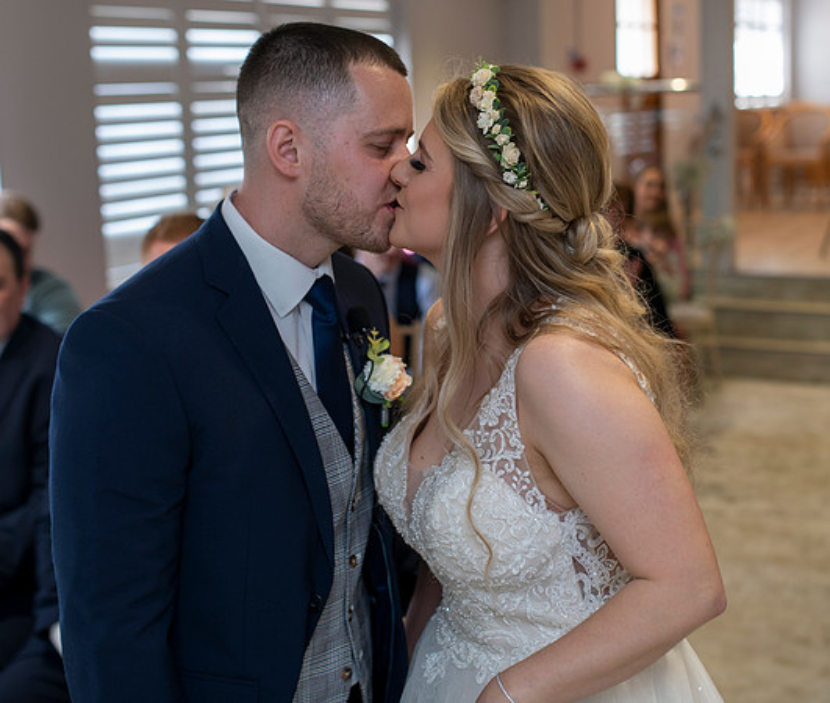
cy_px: 252
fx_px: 1332
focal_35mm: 53
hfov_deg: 34.6
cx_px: 456
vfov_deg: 29.4
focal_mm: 35
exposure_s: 1/100
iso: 200
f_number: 2.5
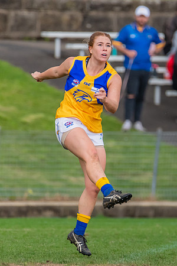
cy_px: 173
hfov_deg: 1.2
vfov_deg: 1.8
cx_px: 175
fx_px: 8367
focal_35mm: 1135
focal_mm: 550
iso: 1250
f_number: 6.3
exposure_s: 1/1600
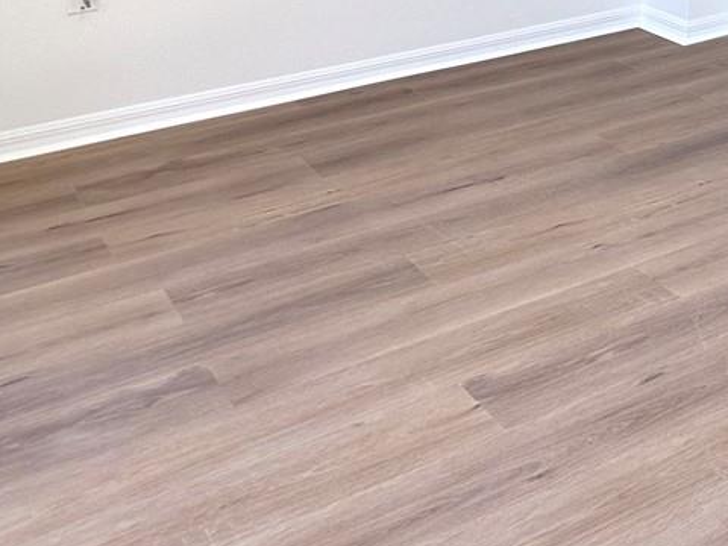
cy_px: -306
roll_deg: +0.0
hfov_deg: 20.0
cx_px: 1177
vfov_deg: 16.5
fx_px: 1682
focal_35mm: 80
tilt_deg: -0.6
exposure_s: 1/211
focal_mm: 6.76
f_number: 1.78
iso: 80
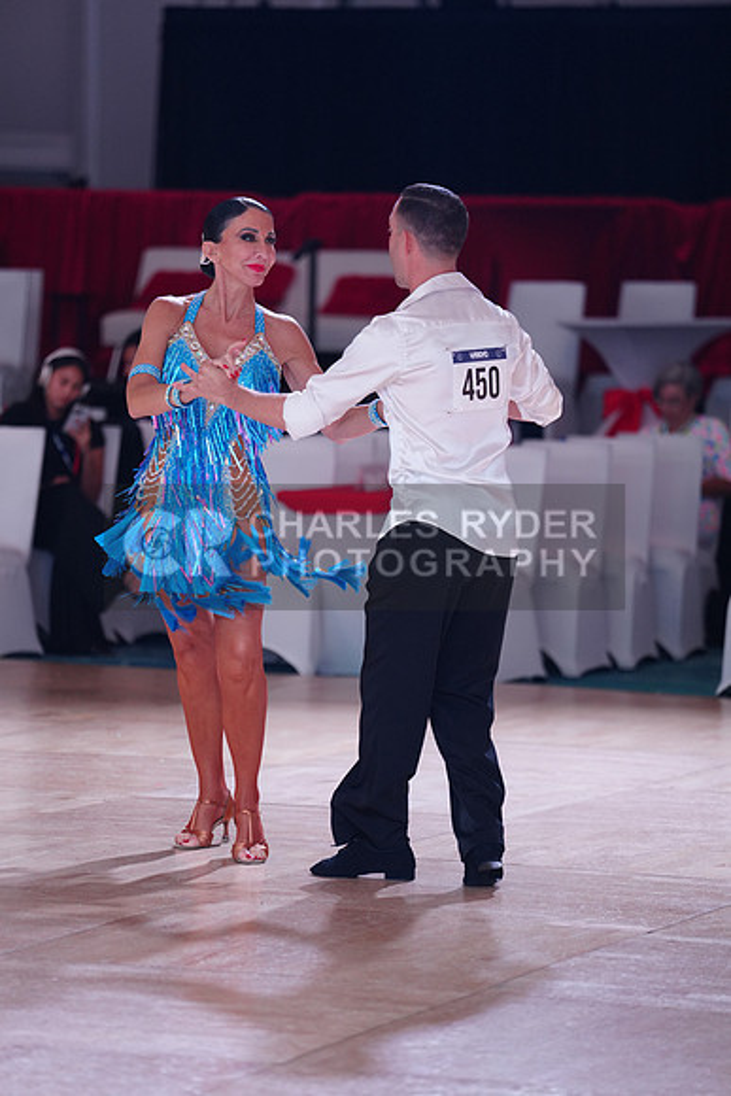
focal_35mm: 180
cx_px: 366
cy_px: 548
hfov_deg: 7.6
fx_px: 5479
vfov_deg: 11.4
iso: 1250
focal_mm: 180
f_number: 2.8
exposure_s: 1/400
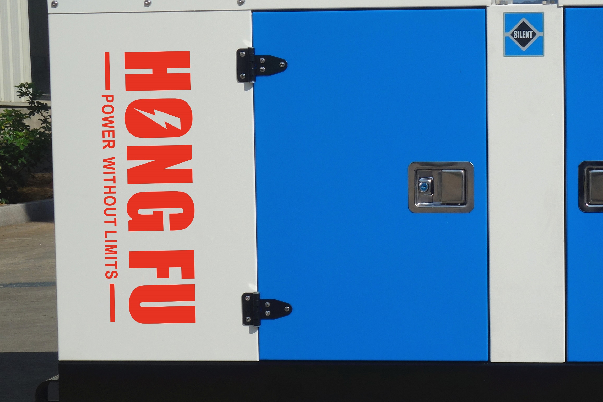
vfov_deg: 17.5
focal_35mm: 78
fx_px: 1306
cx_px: 493
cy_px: 191
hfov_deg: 25.5
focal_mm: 15.1
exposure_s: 1/800
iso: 125
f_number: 7.1
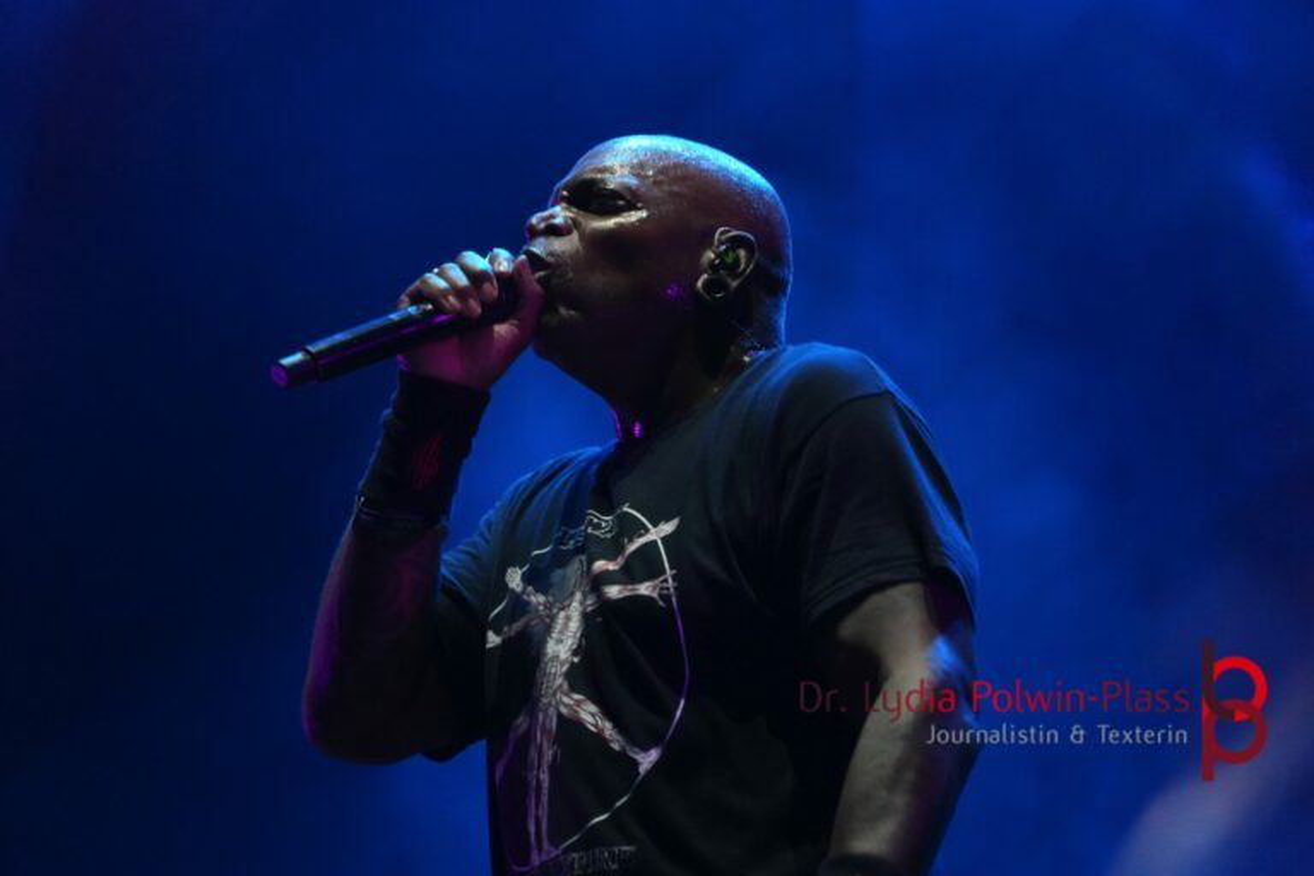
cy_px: 438
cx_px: 657
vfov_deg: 5.5
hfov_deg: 8.2
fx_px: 9143
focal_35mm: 250
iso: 3200
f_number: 6.3
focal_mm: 167
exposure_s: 1/320
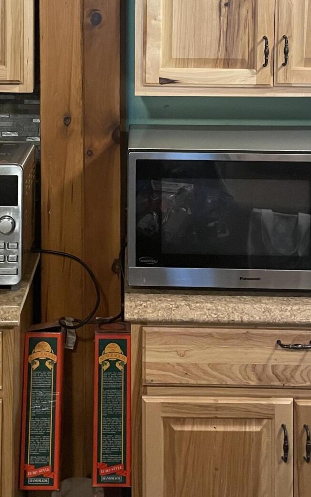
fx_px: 719
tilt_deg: -2.9
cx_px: 117
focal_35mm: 53
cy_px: 50
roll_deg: -0.9
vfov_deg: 35.9
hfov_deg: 24.3
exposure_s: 1/40
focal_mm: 4.2
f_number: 1.6
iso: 500
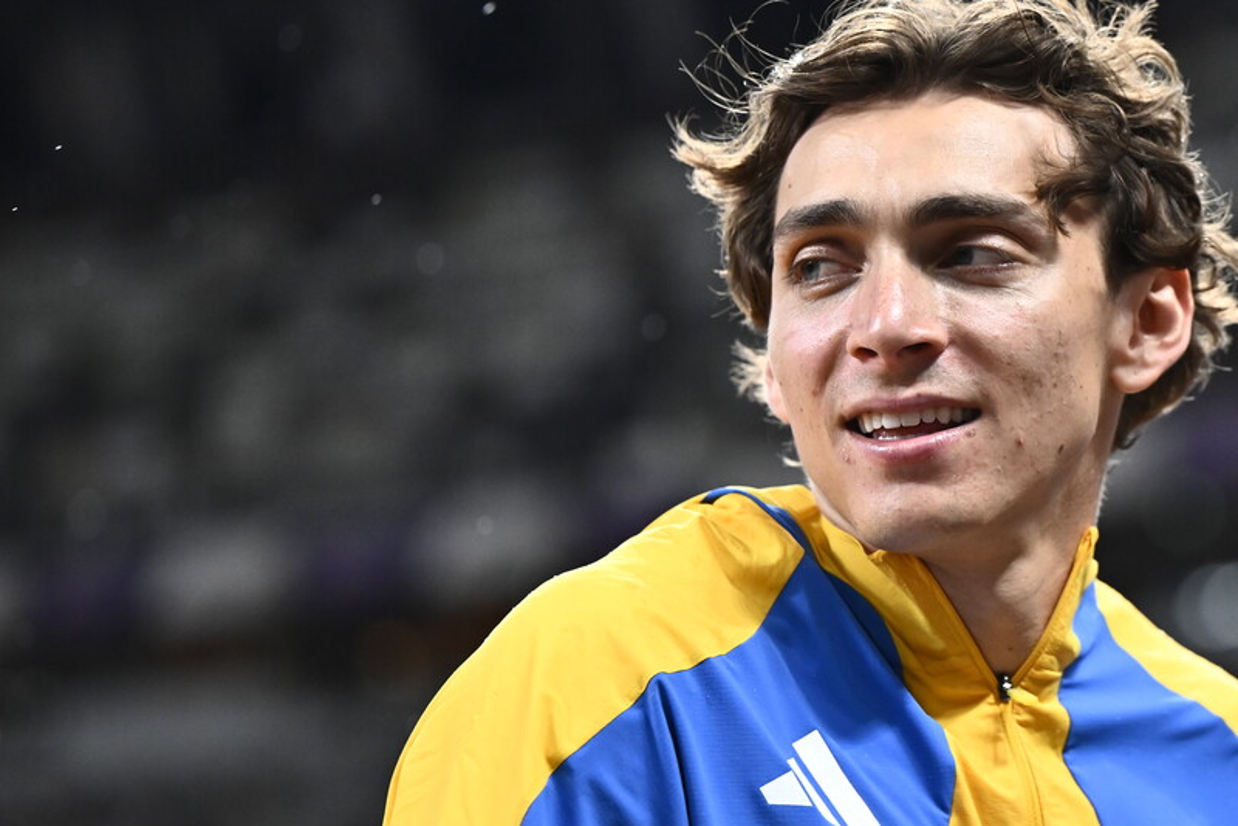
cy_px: 422
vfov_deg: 6.5
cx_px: 1100
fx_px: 7224
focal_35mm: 210
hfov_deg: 9.8
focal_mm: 105
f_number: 2.8
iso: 2000
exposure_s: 1/2500
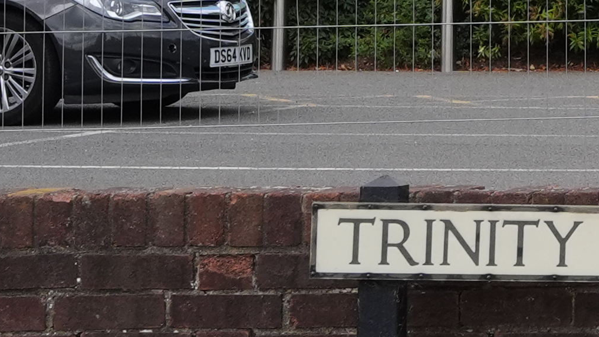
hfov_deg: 7.5
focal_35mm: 266
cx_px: 1487
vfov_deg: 4.5
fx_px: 4224
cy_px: -293
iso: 800
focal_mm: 43
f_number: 8
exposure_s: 1/1000
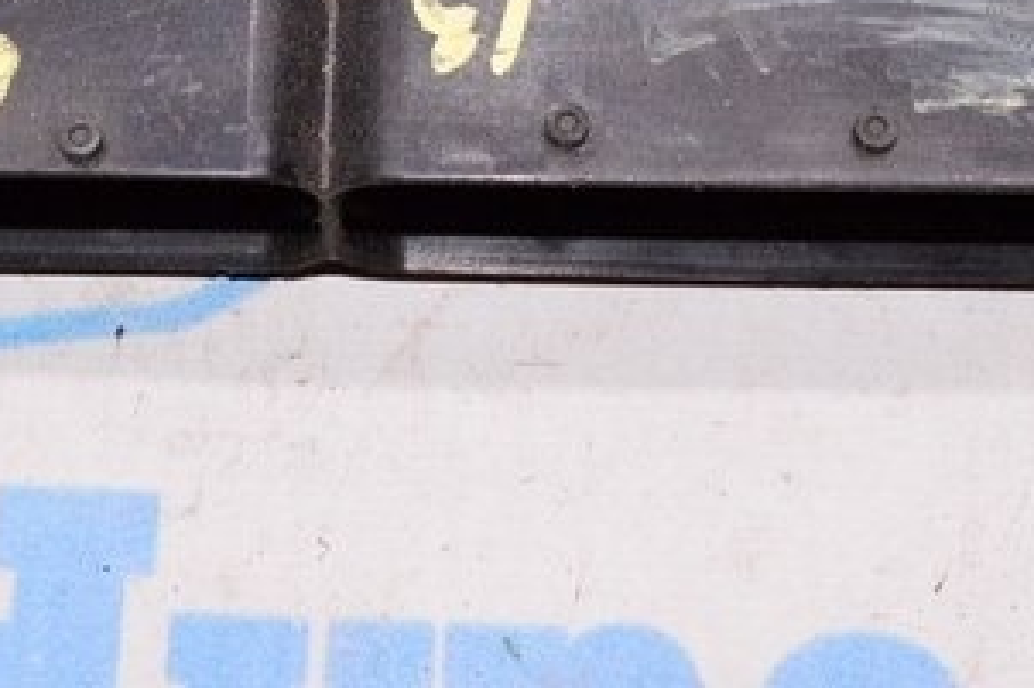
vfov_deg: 11.5
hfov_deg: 18.3
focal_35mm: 112
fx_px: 3215
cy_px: -474
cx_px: 568
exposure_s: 1/160
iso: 1600
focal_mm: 22
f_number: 8
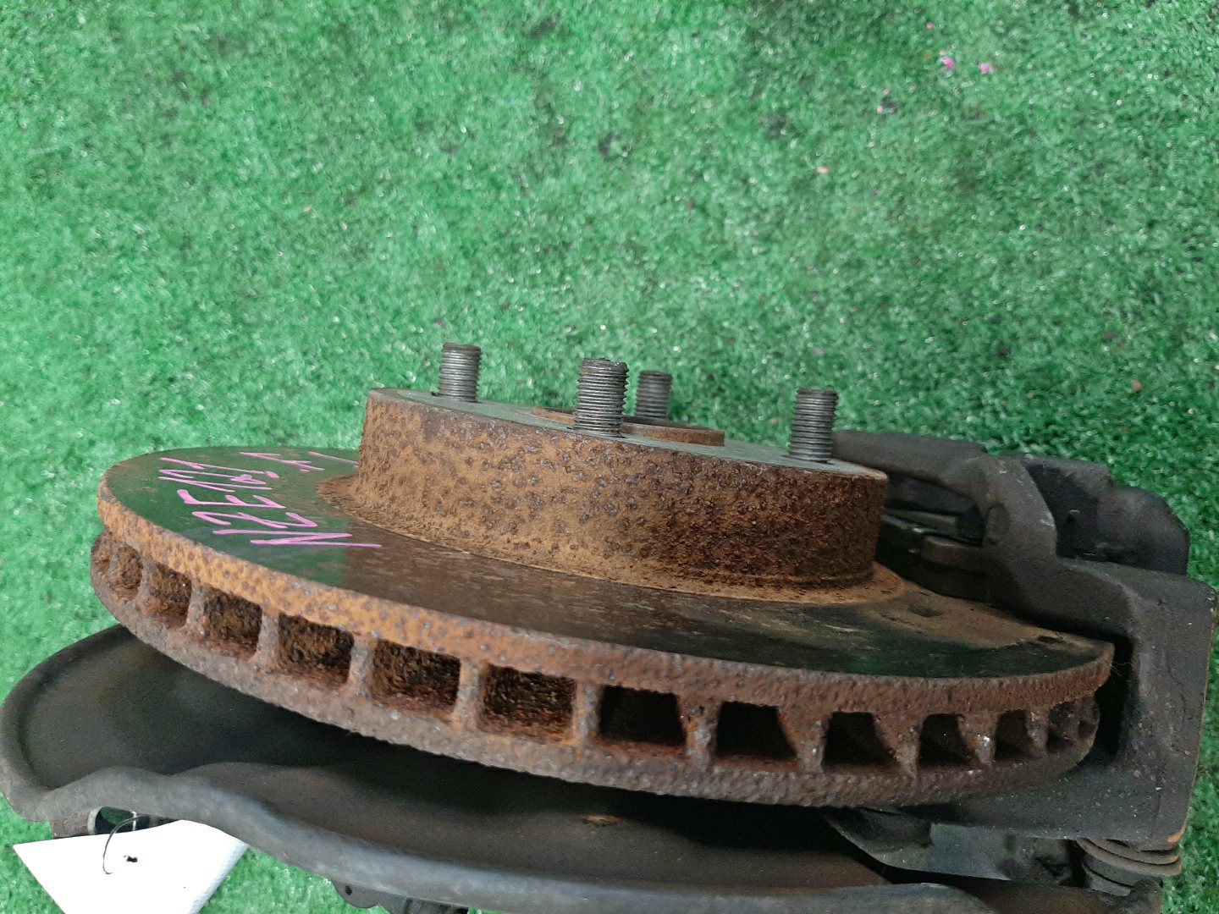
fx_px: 916
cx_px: 610
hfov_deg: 67.3
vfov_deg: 53.1
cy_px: 457
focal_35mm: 26
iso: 241
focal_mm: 3.93
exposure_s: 1/25
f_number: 1.7
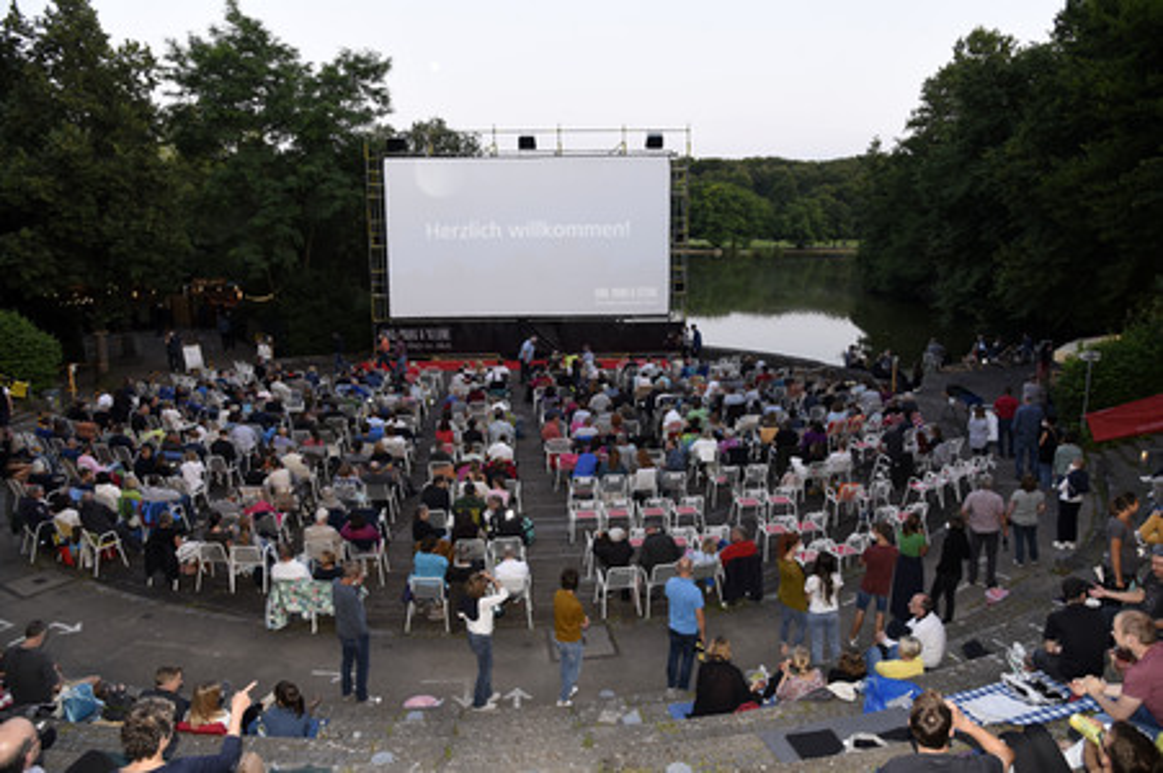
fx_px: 775
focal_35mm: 24
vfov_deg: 53.1
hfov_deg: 73.8
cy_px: 386
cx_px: 582
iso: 1250
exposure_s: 1/80
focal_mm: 24
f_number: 6.3
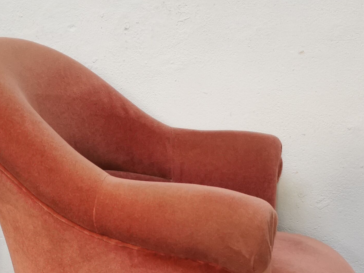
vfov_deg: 20.3
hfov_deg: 25.5
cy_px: 279
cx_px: -48
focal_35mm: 70
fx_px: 736
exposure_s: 1/100
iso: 160
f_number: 1.8
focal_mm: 5.58
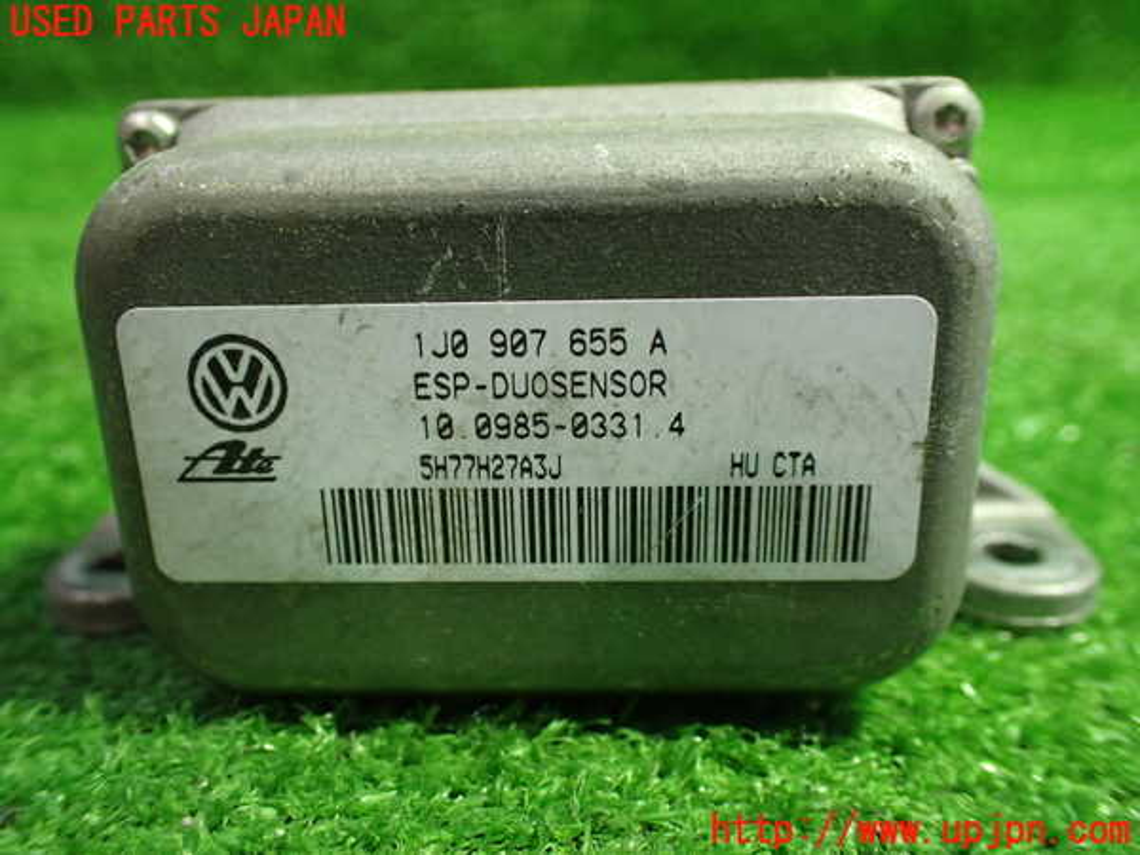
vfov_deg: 46.8
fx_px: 988
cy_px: 428
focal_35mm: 30
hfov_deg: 60.0
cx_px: 570
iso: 800
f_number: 2.3
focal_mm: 5.4
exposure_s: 1/80
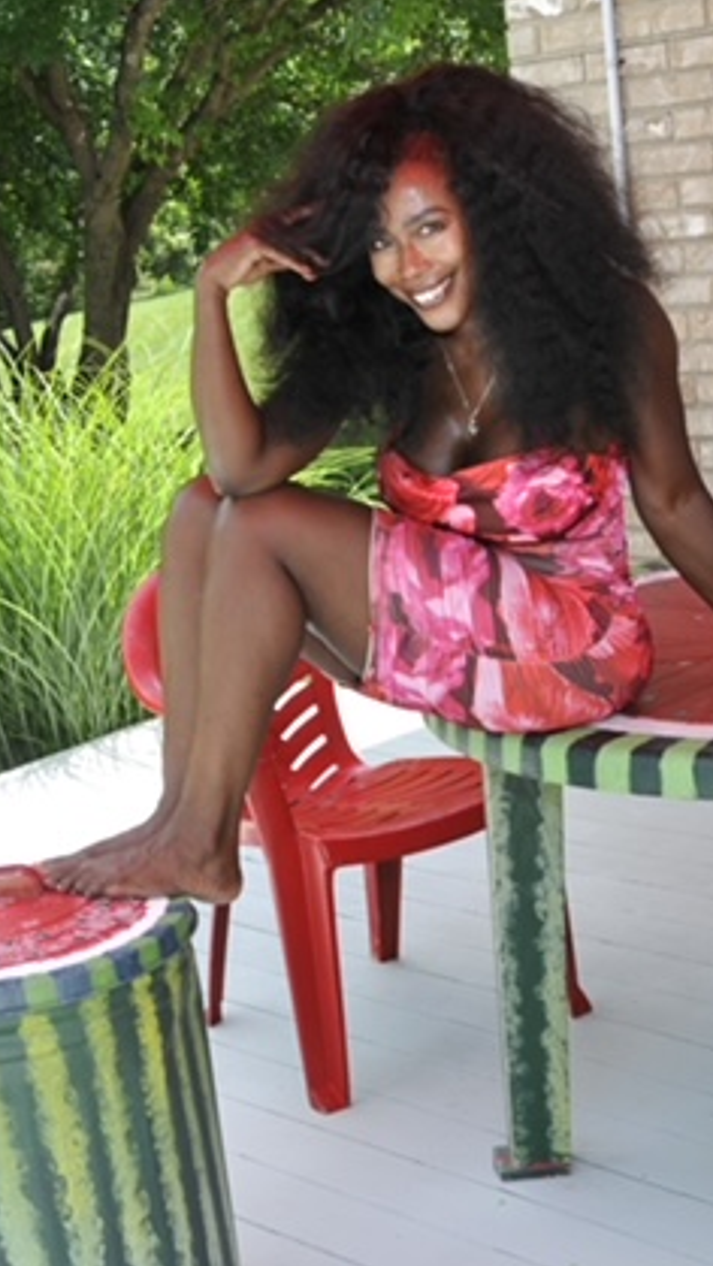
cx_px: 154
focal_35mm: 65
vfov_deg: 32.4
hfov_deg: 18.5
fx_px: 2176
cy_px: 628
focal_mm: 27
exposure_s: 1/200
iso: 125
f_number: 4.5
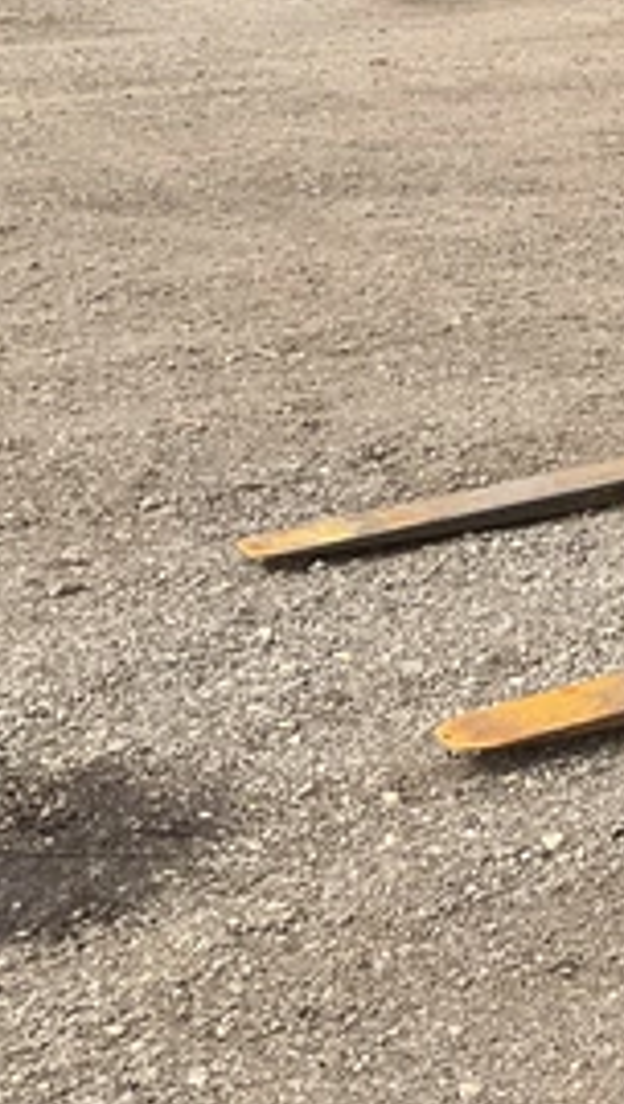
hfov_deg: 12.1
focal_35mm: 88
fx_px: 2580
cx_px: 1273
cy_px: 125
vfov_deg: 23.6
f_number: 1.8
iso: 25
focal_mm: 3
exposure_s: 1/1412
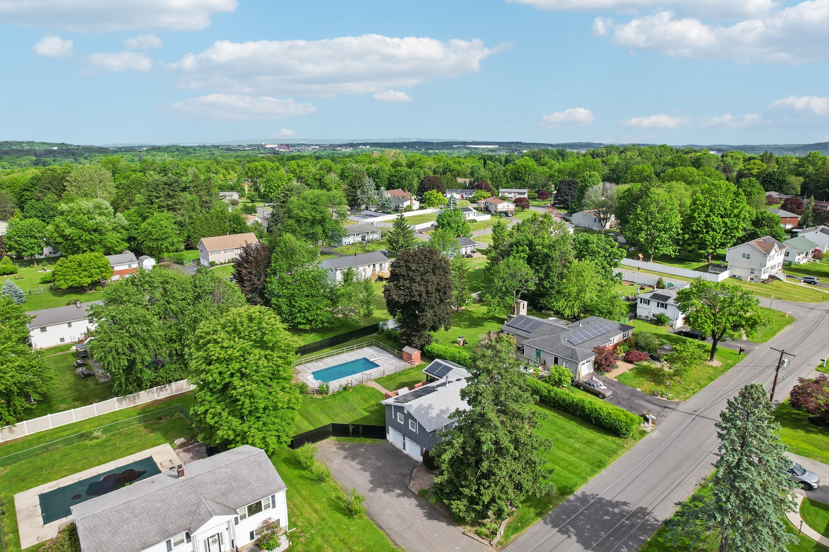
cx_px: 414
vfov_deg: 57.2
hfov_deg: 78.6
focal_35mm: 22
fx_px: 507
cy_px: 276
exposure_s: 1/1600
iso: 110
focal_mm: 8.4
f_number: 2.8
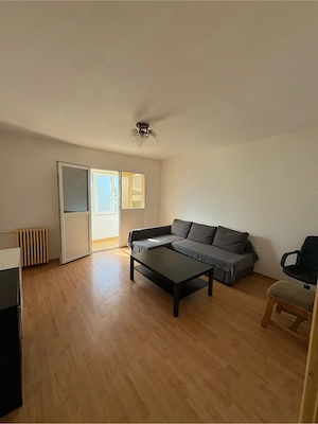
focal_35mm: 14
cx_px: 159
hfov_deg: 85.7
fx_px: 171
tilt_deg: -5.3
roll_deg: -0.9
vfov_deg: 102.1
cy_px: 212
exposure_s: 1/185
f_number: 2.2
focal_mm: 2.22
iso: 64
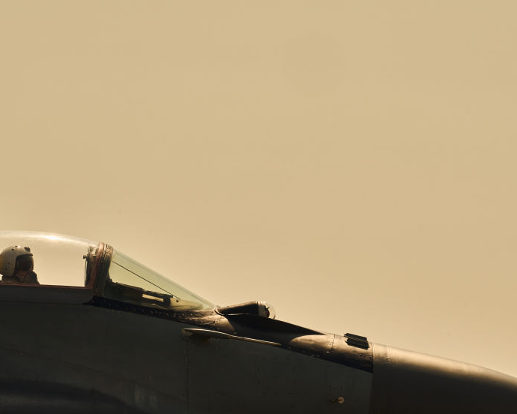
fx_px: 4942
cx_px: 303
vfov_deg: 4.8
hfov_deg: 6.0
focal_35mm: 323
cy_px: 228
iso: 200
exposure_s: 1/500
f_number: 16
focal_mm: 232
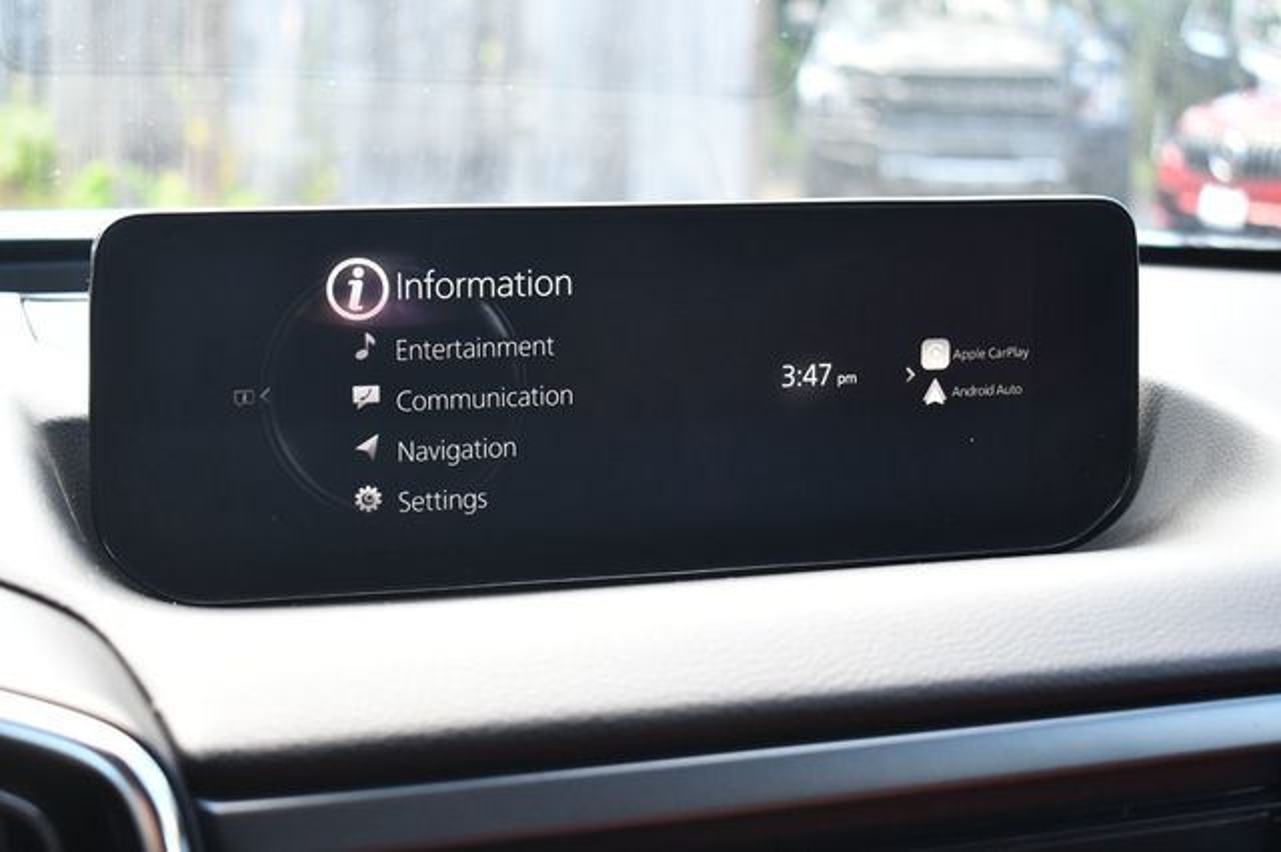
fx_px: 2027
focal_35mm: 57
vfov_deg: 23.8
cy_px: 426
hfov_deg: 35.1
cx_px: 640
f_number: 4.8
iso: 1100
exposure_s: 1/125
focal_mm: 38
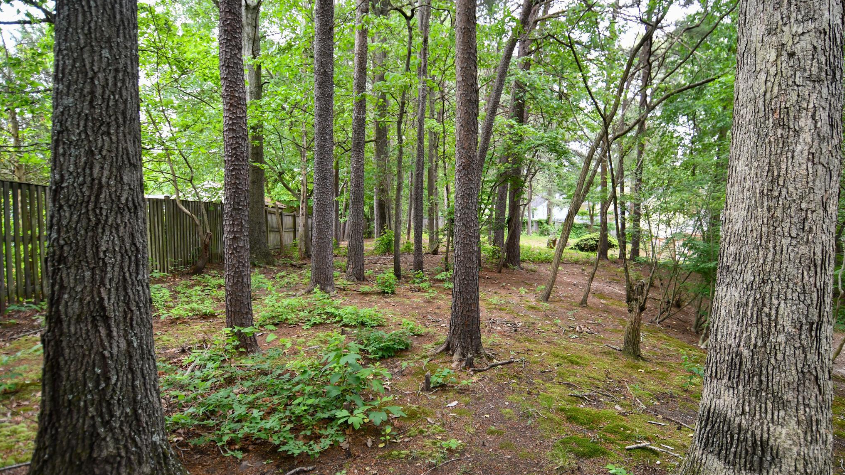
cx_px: 422
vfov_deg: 58.3
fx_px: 426
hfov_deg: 89.6
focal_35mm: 19
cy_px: 259
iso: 500
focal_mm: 12
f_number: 4
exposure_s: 1/250
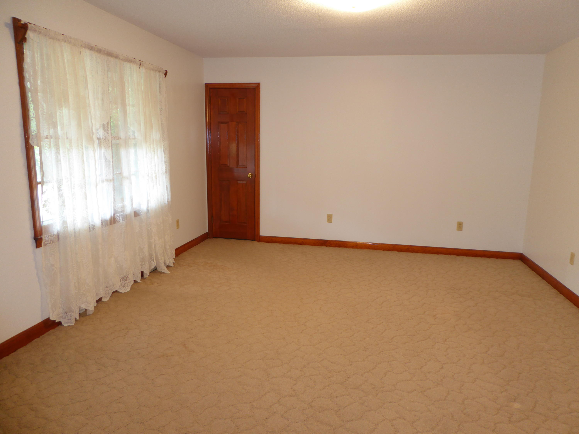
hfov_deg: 71.6
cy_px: 217
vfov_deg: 56.8
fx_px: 401
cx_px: 290
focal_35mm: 24
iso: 100
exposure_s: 1/6
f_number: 3.3
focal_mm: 4.3
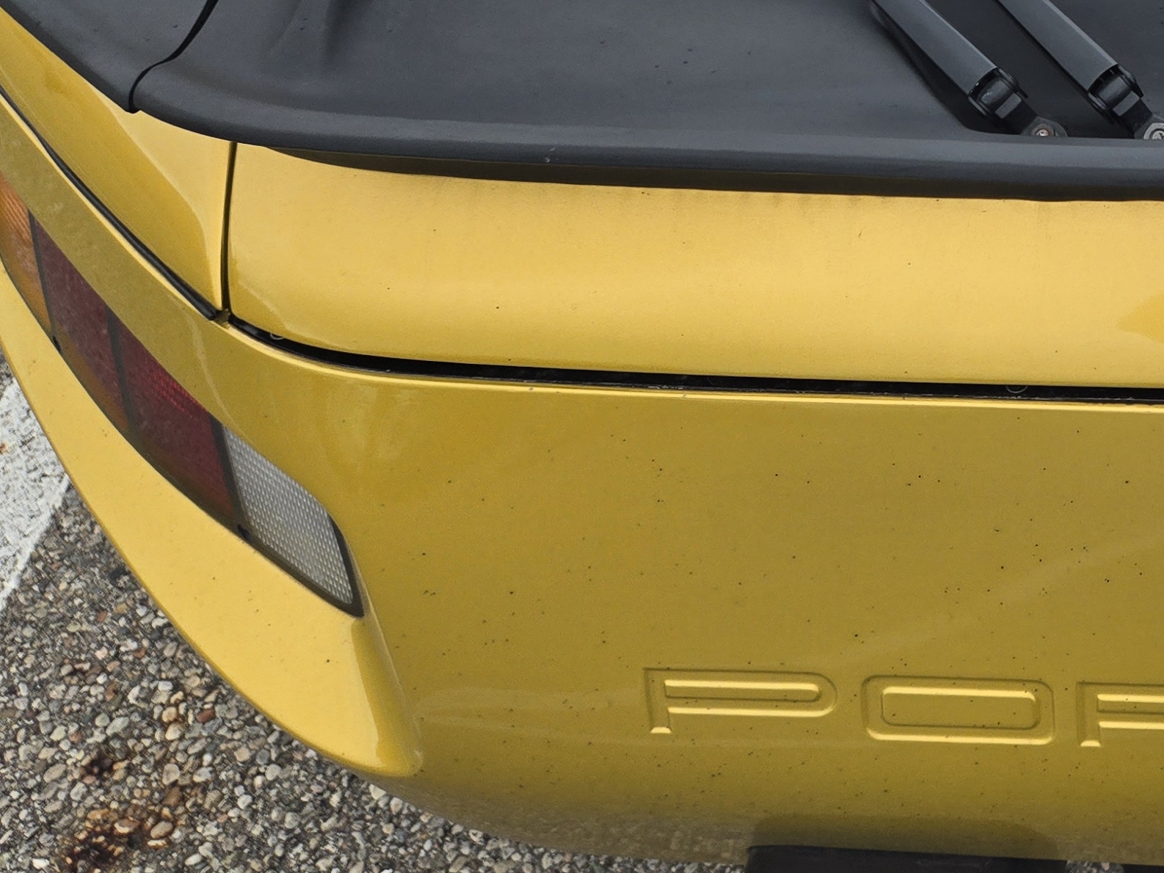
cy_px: -191
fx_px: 1951
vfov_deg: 23.0
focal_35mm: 58
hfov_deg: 28.8
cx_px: 1398
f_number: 1.8
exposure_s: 1/643
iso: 25
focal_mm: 5.4
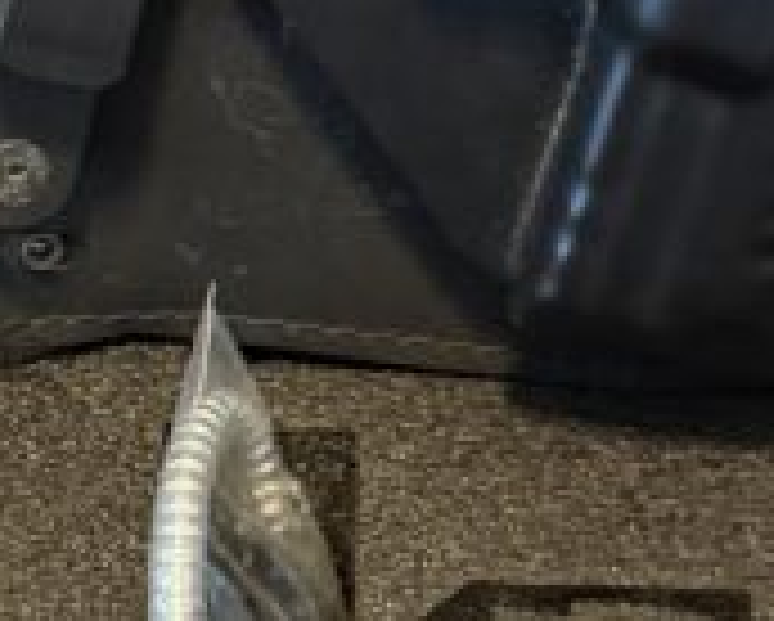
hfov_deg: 17.5
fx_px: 2500
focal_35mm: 109
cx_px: 212
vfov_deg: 14.2
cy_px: 333
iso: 1600
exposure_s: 1/30
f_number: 1.78
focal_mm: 6.76
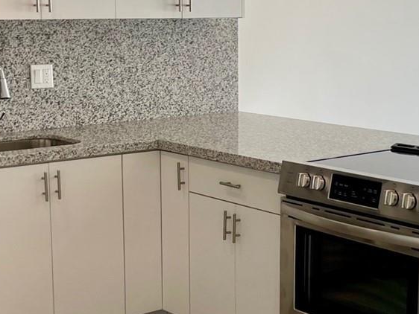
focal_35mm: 74
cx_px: 227
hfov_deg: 26.3
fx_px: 896
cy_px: 190
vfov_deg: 19.9
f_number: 1.6
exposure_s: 1/120
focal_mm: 4.2
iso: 32
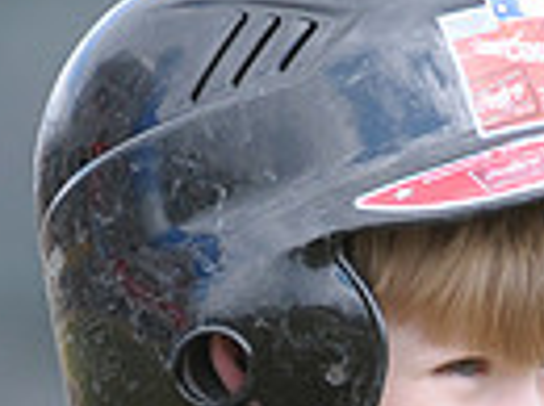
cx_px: 310
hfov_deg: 1.0
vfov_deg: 0.7
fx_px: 31326
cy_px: 714
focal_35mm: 1997
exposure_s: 1/500
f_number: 4
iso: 400
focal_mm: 310
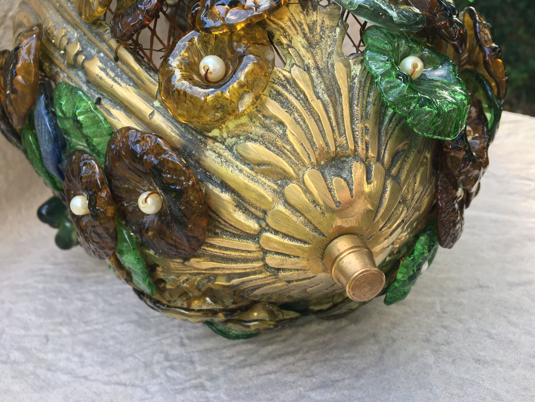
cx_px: 268
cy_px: 201
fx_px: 448
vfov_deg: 48.2
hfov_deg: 61.7
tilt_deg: -21.7
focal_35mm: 29
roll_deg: +5.3
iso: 40
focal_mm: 4.15
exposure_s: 1/100
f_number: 2.2
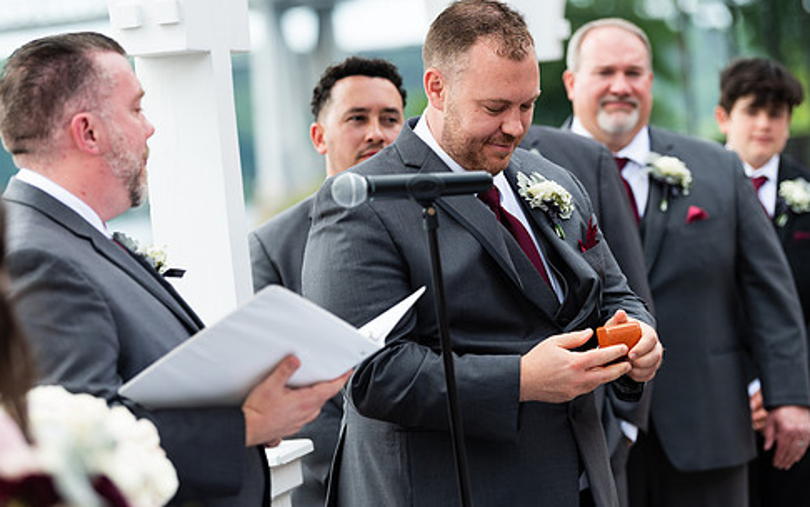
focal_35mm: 158
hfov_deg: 13.2
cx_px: 420
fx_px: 3489
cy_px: 246
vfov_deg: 8.3
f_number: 2.8
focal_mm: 130
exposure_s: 1/500
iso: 64
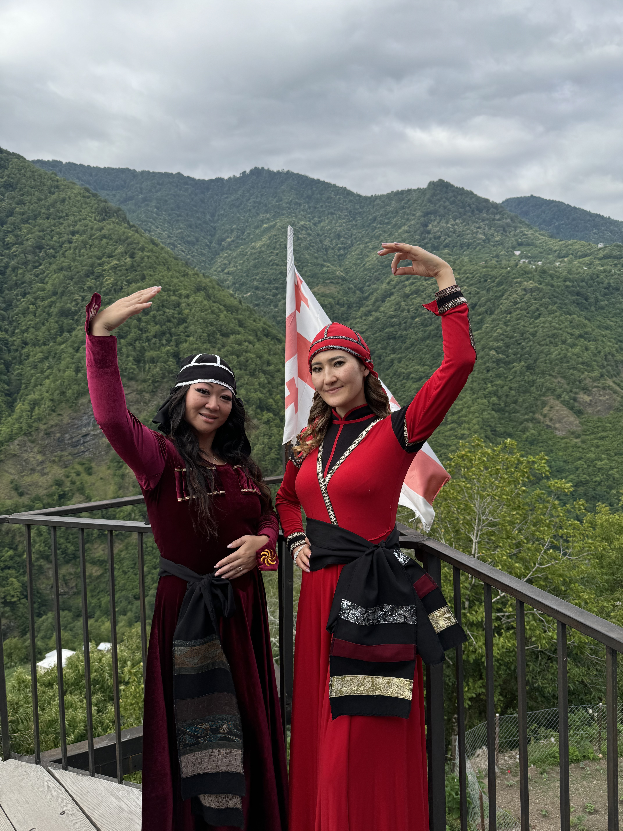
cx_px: 312
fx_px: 576
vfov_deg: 71.6
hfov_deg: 56.8
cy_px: 416
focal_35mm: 24
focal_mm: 6.76
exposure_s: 1/2174
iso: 80
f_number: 1.78
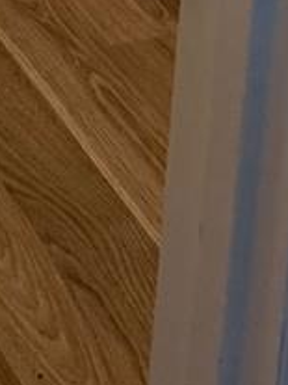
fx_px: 1932
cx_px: -421
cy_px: -888
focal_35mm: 174
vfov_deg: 8.7
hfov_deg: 7.9
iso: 320
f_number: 1.78
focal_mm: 6.76
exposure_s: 1/60
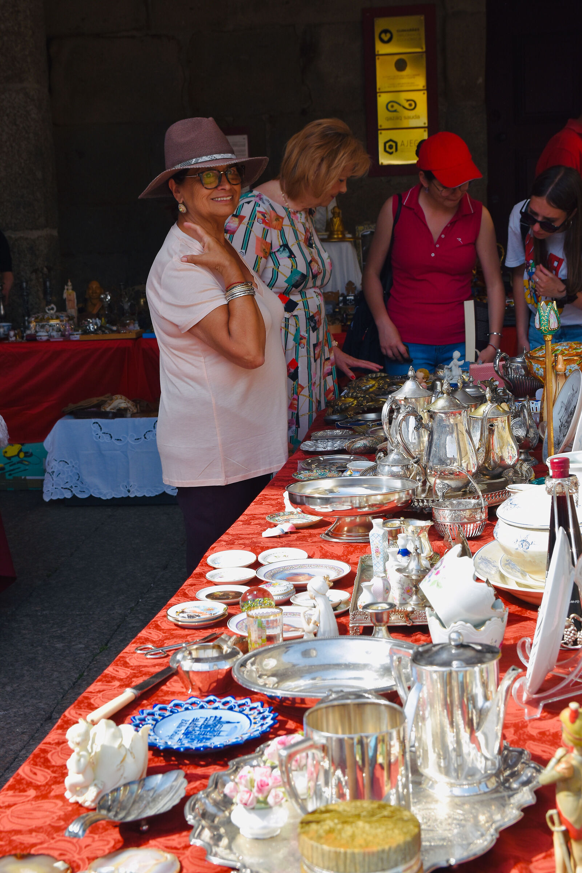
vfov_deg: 30.5
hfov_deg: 20.6
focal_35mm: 66
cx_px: 291
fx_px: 1600
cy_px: 436
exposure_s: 1/320
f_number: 9
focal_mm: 44
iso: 200
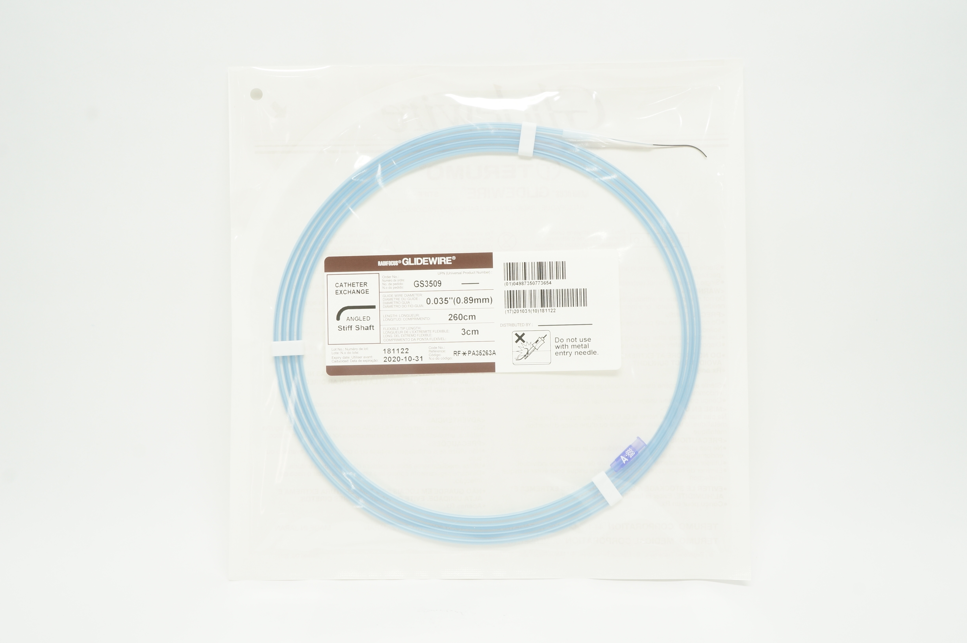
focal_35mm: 32
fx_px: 845
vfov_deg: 41.6
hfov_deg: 59.5
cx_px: 484
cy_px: 322
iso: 400
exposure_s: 1/15
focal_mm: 21
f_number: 11
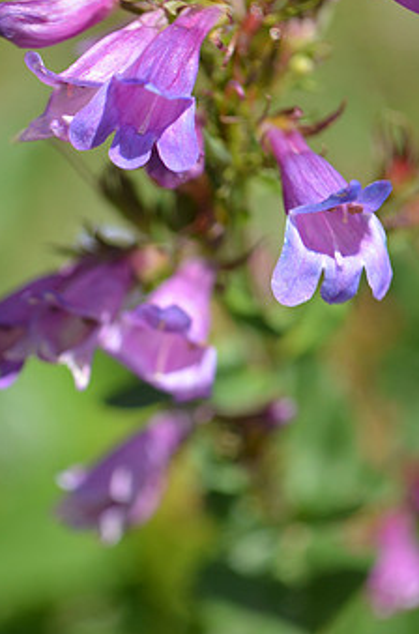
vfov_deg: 18.7
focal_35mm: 110
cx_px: 181
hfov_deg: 12.4
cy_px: 307
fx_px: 1926
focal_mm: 55
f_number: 5.6
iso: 560
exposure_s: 1/1000
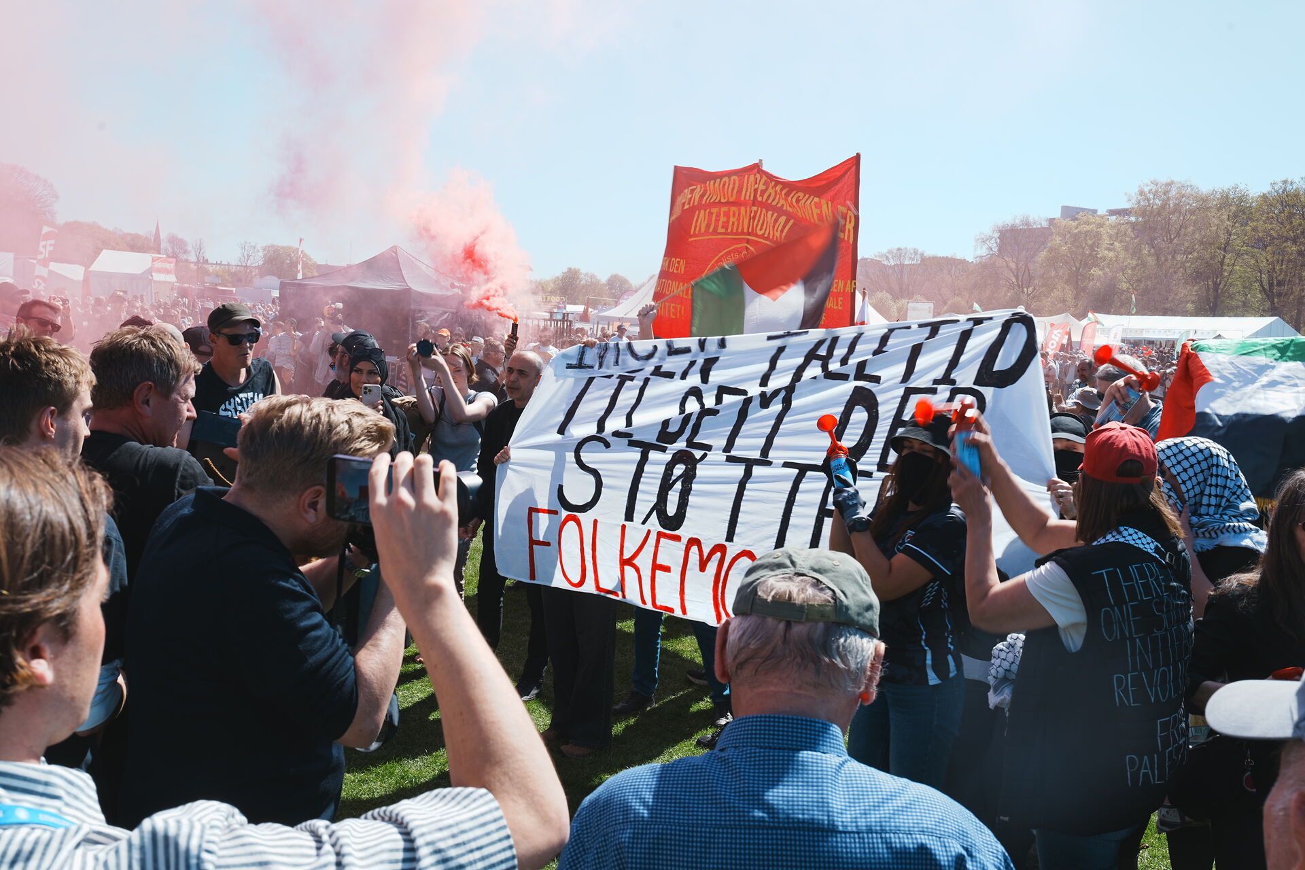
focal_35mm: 33
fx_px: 1196
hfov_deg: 57.2
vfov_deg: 40.0
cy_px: 435
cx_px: 652
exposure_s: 1/50
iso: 50
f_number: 13
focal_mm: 33
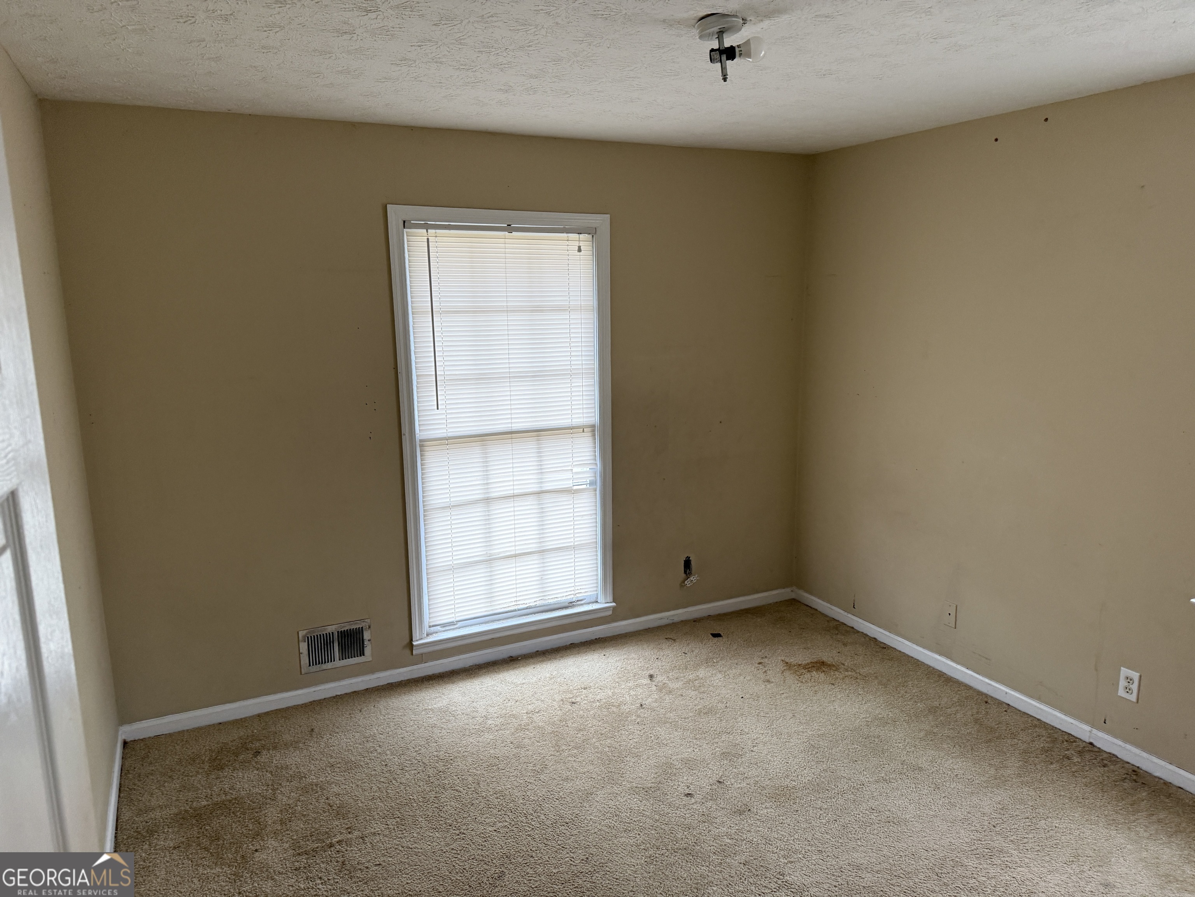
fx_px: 829
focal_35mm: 24
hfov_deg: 71.6
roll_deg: +0.9
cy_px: 448
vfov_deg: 56.8
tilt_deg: -10.7
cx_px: 598
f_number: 1.78
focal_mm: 6.76
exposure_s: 1/60
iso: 250
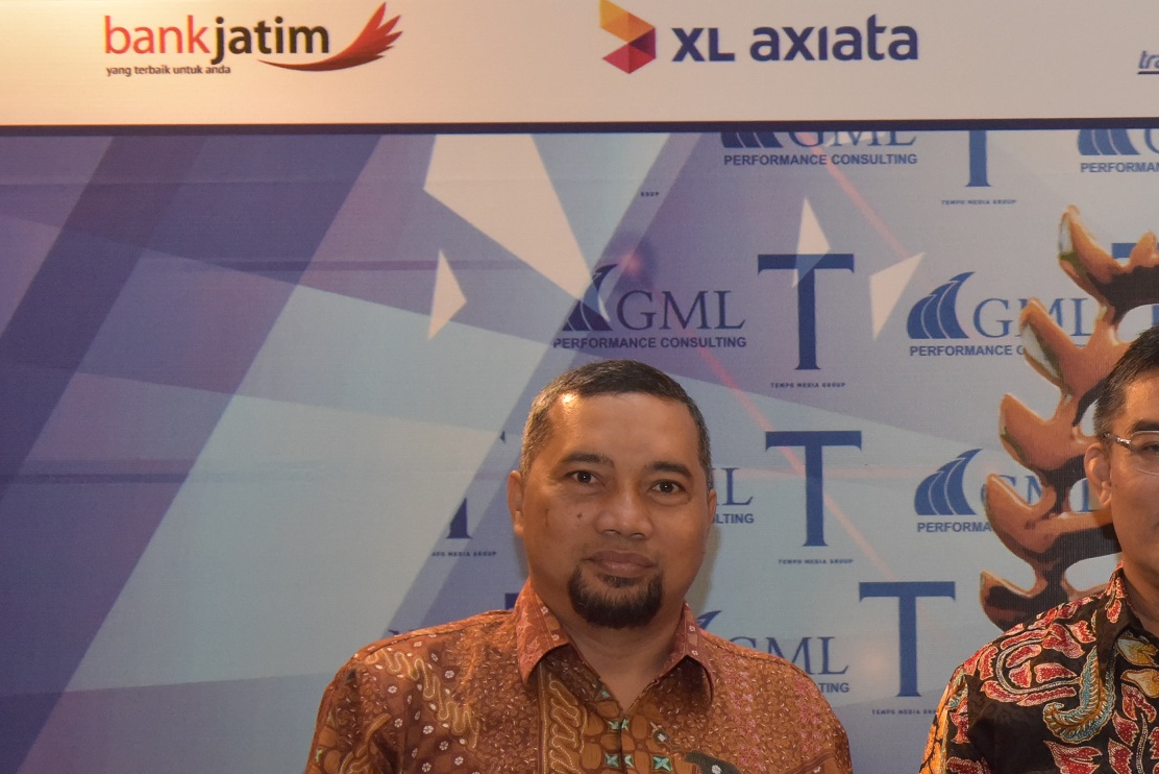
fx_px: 2898
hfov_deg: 20.7
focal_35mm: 90
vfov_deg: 14.9
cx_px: 1477
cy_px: 790
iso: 3200
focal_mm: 34
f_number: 5.6
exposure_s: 1/160
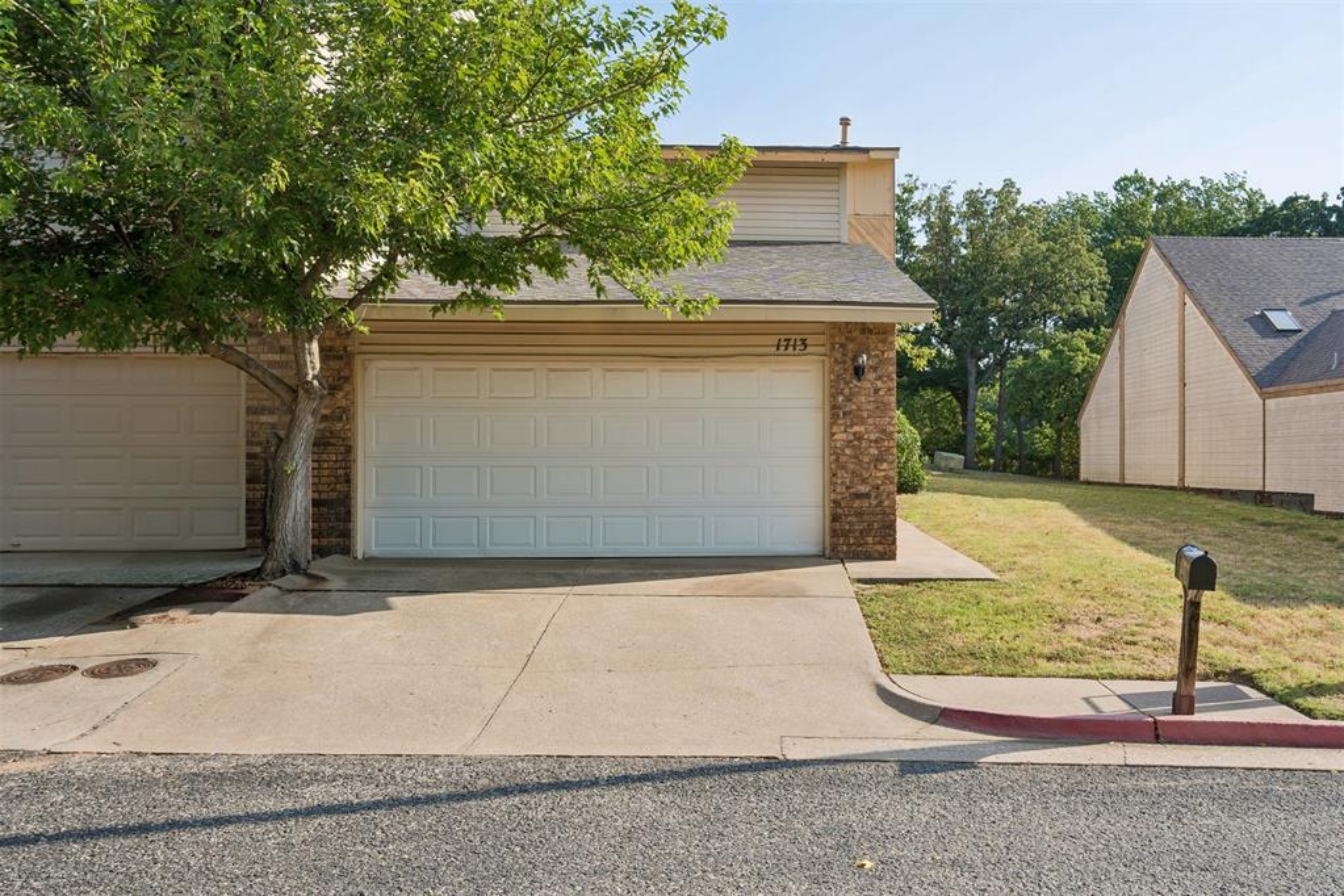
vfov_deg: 43.6
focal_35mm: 30
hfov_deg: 61.9
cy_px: 448
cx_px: 672
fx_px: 1120
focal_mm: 30
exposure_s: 1/160
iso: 200
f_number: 8
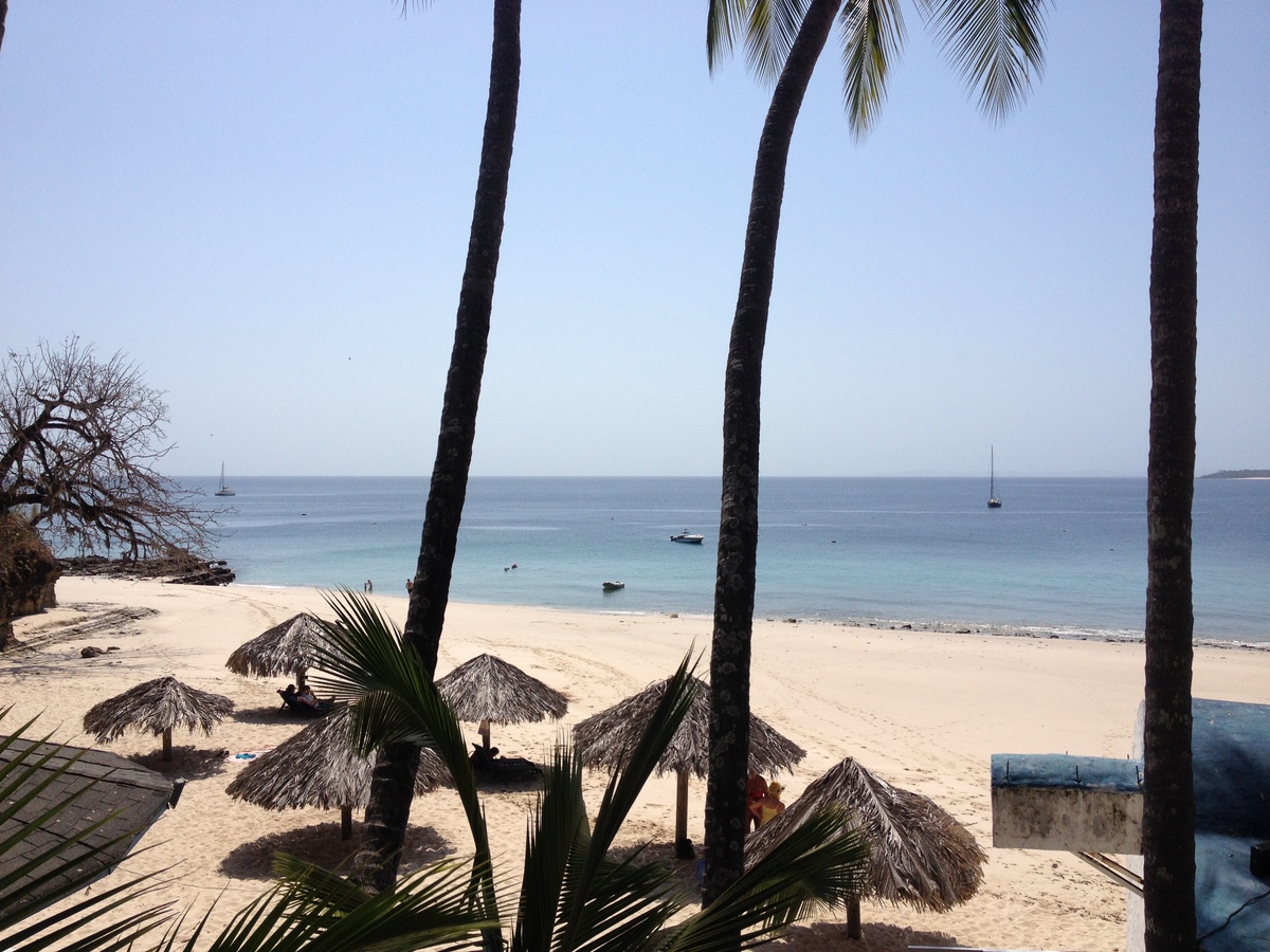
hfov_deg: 52.6
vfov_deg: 40.7
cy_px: 476
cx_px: 635
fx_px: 1284
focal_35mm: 35
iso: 50
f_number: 2.4
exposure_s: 1/3690
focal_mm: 4.28
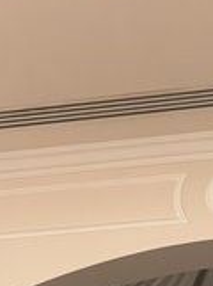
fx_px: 799
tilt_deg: -0.9
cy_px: 556
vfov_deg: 16.2
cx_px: 114
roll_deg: +3.0
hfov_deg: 15.2
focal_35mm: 97
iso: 160
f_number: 1.78
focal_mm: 6.76
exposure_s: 1/100
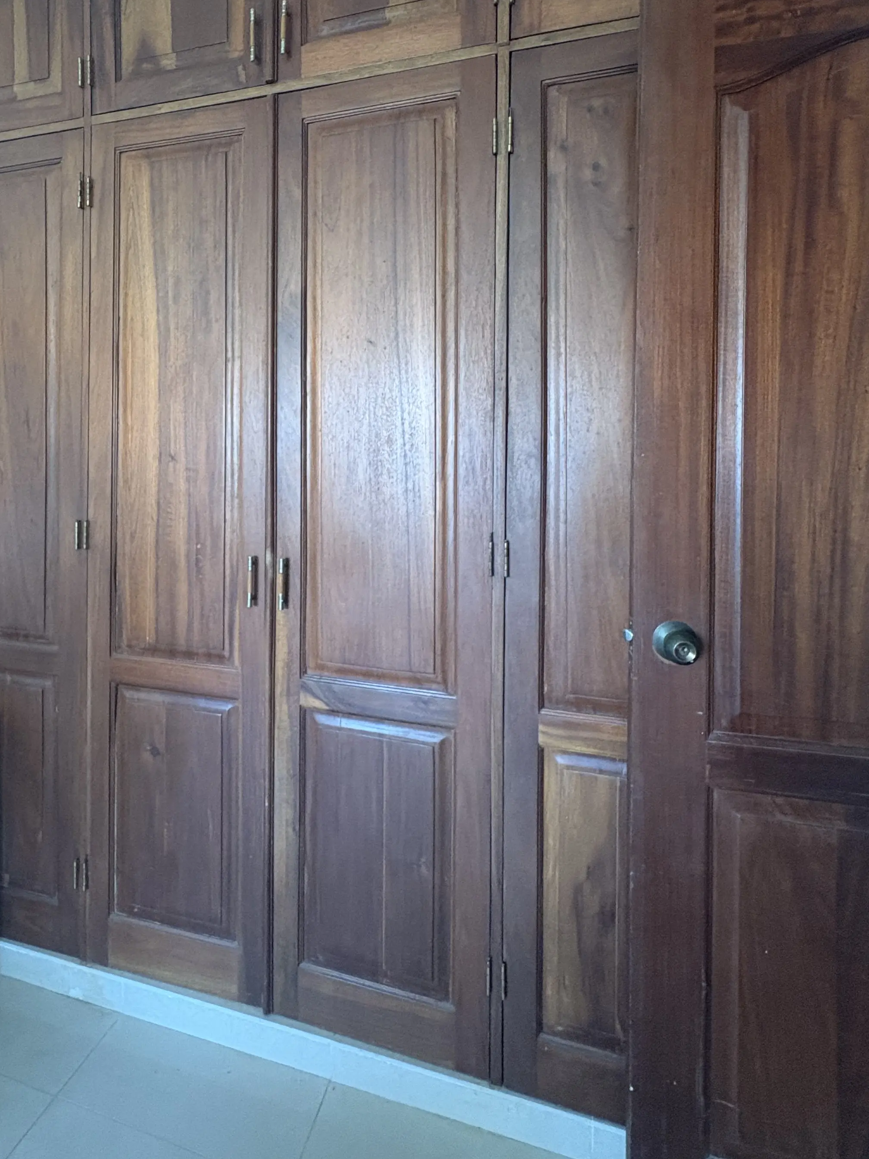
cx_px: 307
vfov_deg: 77.9
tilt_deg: +0.3
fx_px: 703
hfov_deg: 62.2
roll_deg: +0.4
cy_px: 454
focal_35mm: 21
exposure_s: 1/60
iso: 500
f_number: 2.2
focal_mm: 2.22
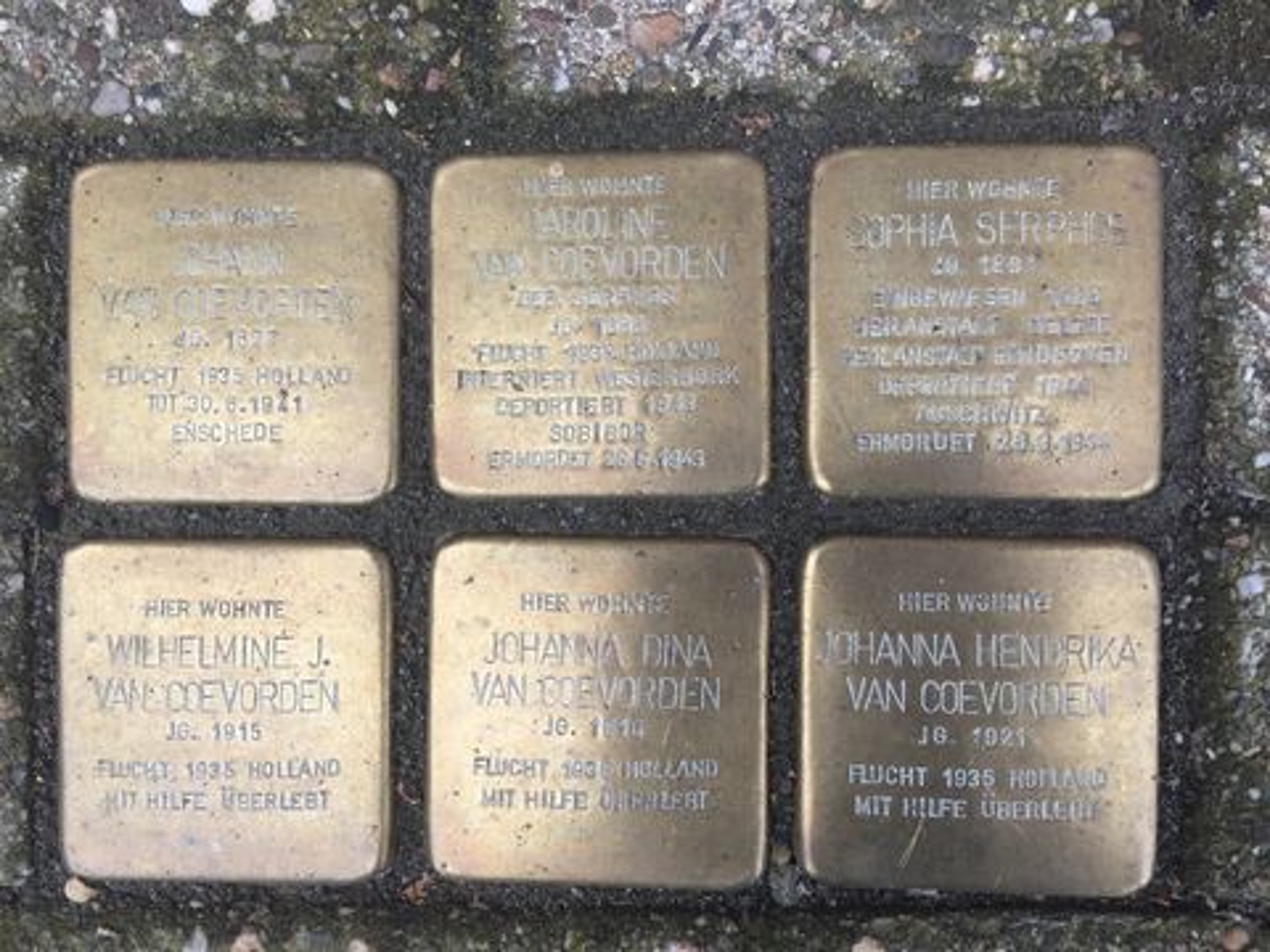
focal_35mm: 29
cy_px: 476
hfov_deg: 61.7
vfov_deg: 48.2
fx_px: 1064
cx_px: 635
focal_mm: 4.15
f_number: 2.2
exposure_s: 1/255
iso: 32
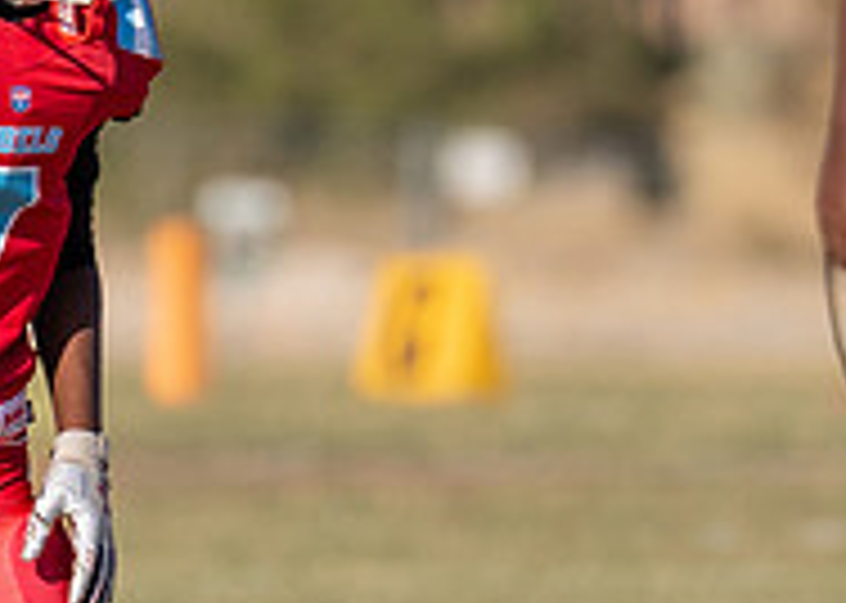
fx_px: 33590
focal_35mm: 1399
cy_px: 233
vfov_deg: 1.0
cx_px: -100
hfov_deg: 1.4
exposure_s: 1/3200
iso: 125
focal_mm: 200
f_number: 3.2
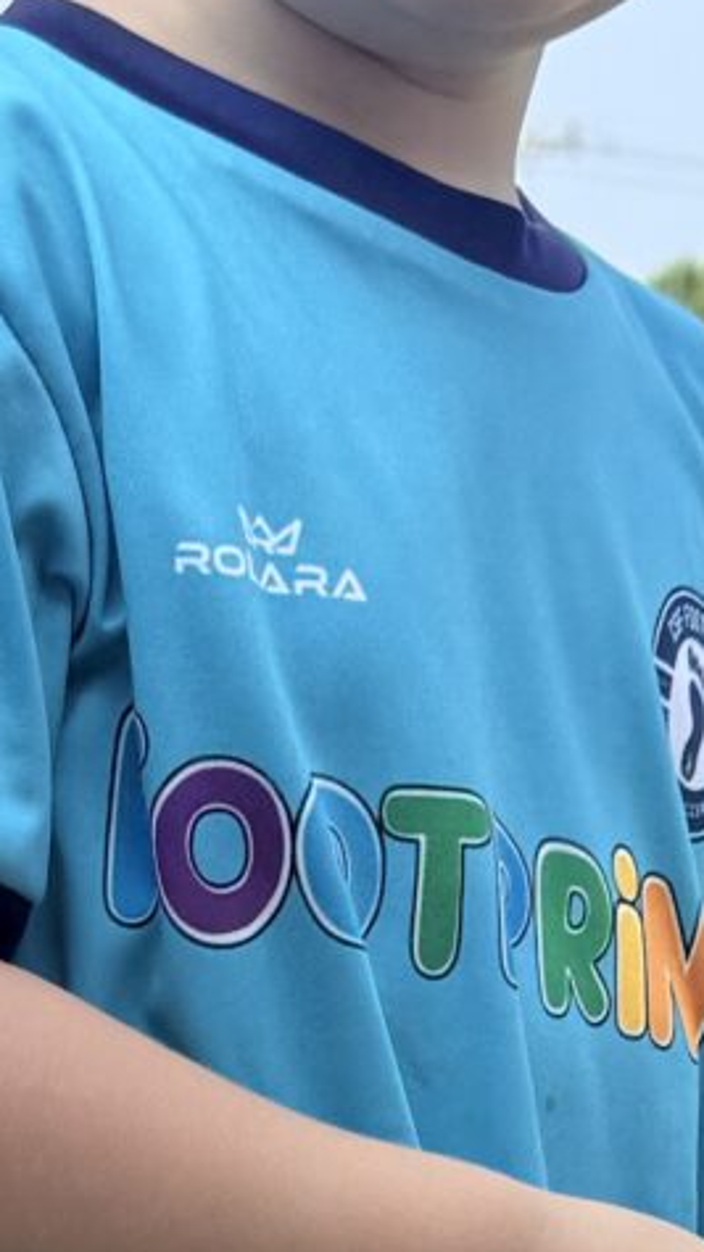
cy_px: 1740
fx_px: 4682
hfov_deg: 8.5
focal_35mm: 141
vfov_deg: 14.4
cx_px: -127
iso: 80
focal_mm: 6.76
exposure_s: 1/2703
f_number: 1.78
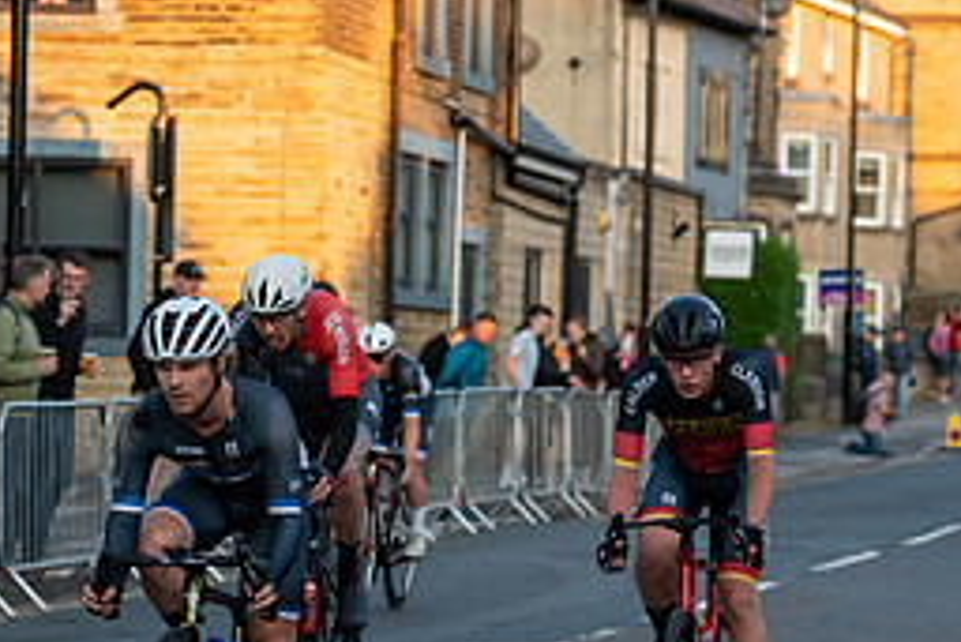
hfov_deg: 10.9
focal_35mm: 187
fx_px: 4994
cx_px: 158
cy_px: 613
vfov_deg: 7.3
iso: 1000
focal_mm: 70
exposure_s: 1/800
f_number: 3.5
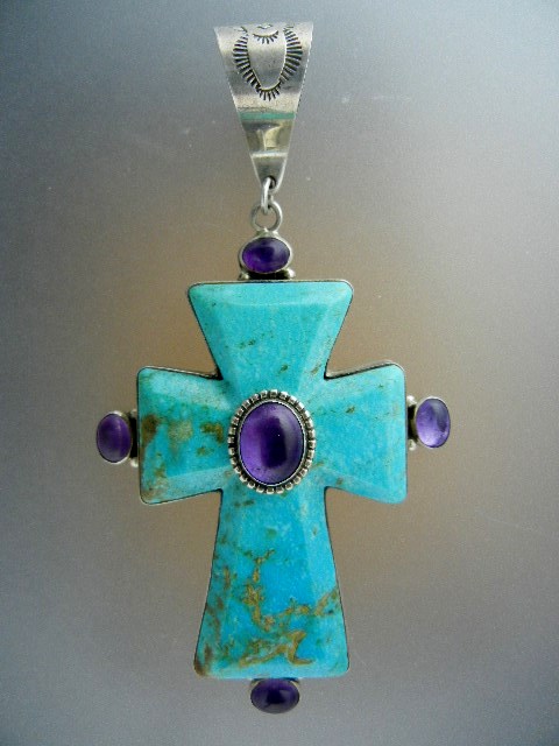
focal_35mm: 30
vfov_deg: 60.0
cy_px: 373
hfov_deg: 46.8
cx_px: 280
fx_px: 646
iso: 400
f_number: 3.5
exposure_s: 1/32.3
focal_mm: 5.4
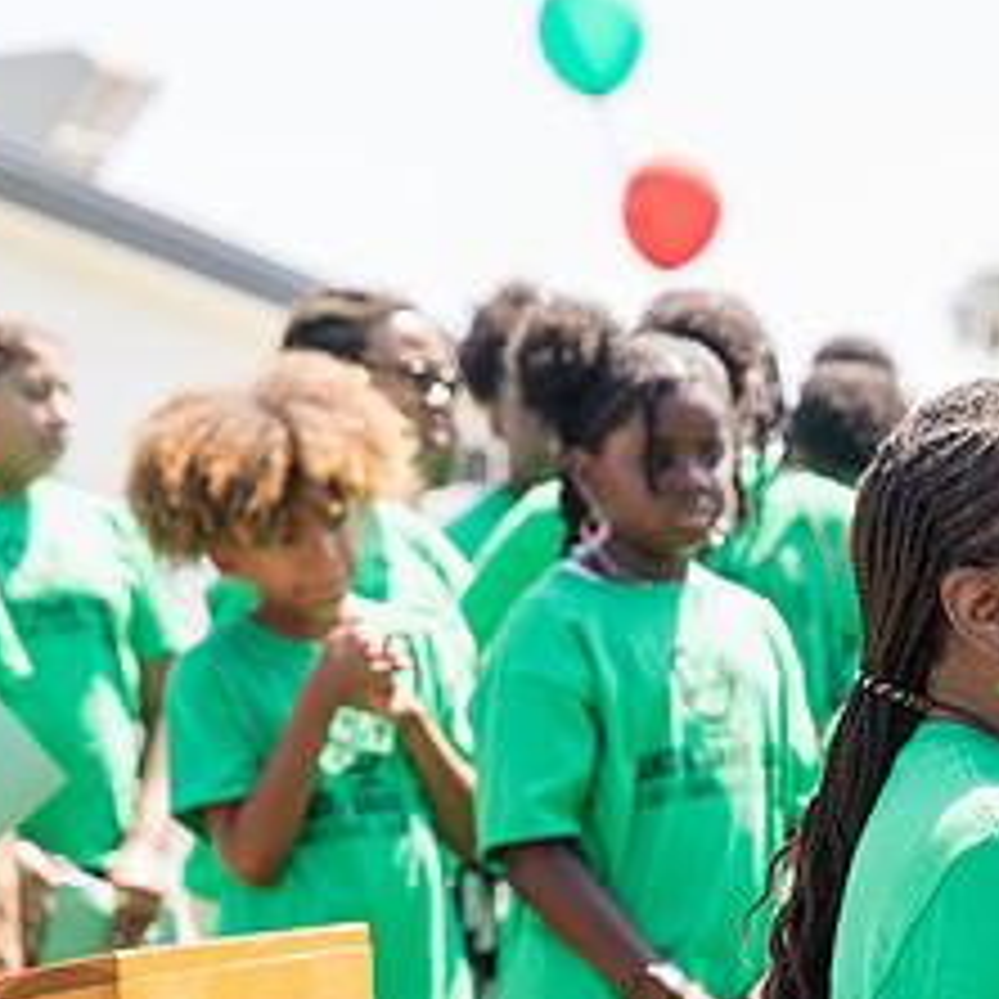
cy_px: 821
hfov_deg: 11.5
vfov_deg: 11.5
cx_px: 878
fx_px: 4930
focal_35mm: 151
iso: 100
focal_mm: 68
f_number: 4
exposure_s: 1/320
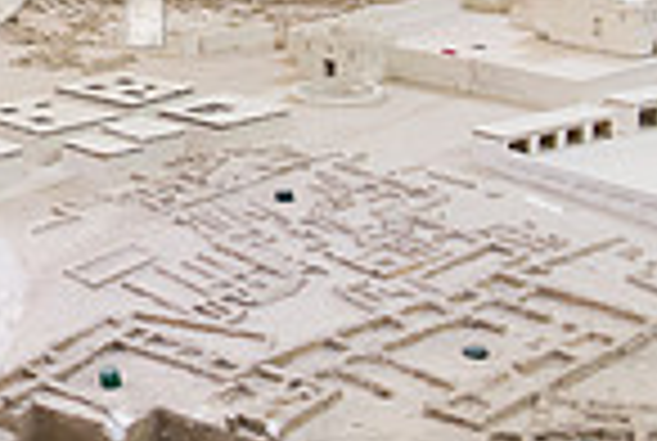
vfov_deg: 11.0
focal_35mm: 123
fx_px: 2249
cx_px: -364
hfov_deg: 15.2
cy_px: -79
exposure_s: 1/200
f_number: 3.5
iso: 1600
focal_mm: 31
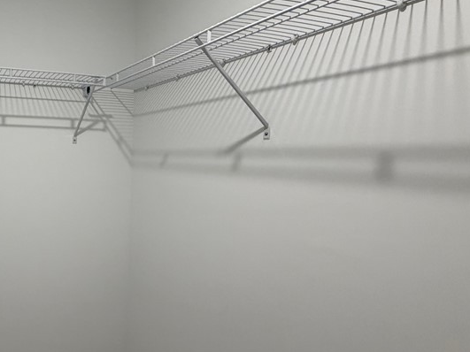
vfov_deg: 51.3
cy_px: 178
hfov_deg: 56.5
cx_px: 49
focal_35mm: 27
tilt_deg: -3.6
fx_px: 367
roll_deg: -0.8
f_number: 2.2
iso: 320
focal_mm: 2.22
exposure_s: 1/120
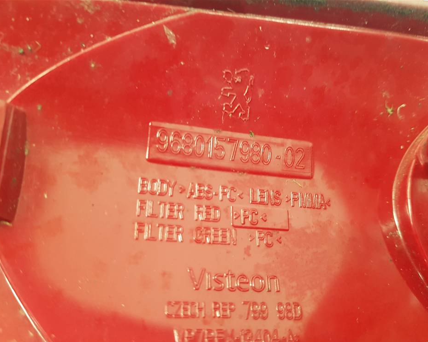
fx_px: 355
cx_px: 225
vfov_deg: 51.5
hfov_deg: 62.2
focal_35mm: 28
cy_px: 177
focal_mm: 4.2
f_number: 1.7
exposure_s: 1/33
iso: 200
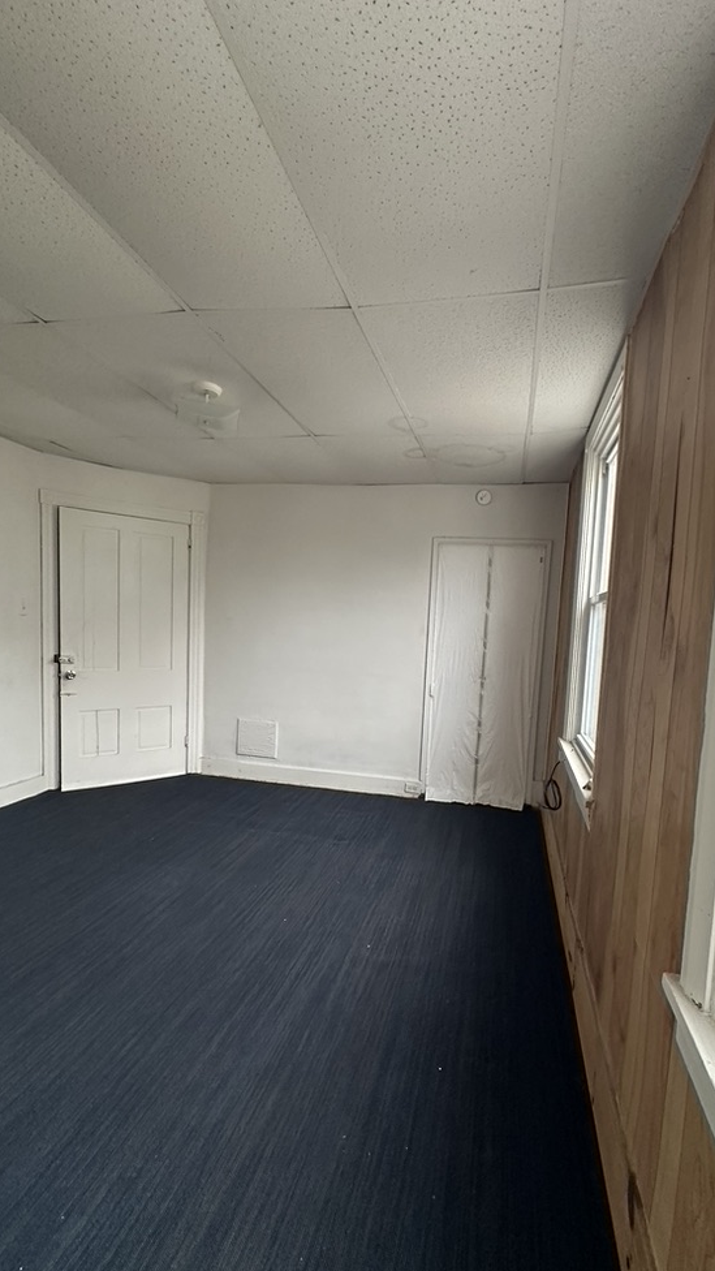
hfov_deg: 66.8
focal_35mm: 16
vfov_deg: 99.3
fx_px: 539
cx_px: 404
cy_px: 665
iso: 320
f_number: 2.2
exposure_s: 1/95
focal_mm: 2.22
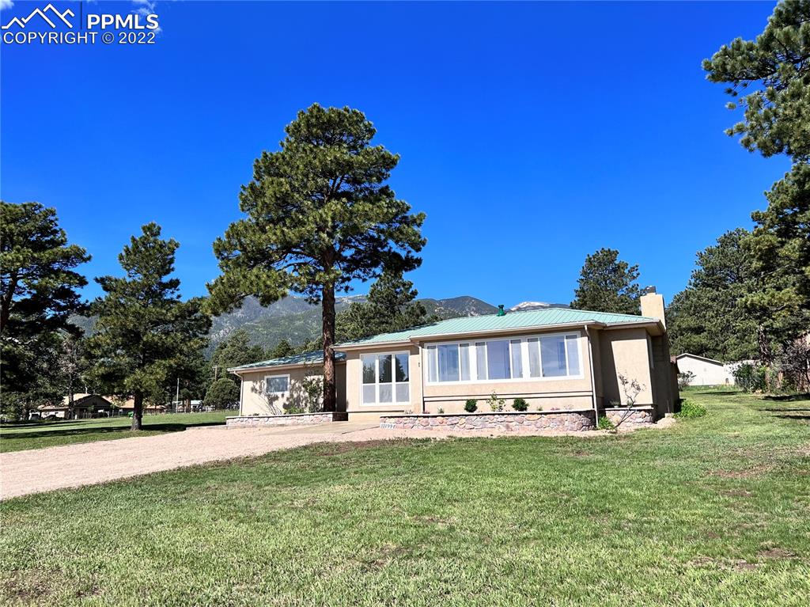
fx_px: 608
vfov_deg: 53.0
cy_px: 304
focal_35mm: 26
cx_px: 405
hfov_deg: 67.3
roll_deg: +1.0
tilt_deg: +11.9
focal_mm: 5.7
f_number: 1.5
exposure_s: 1/3831
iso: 50
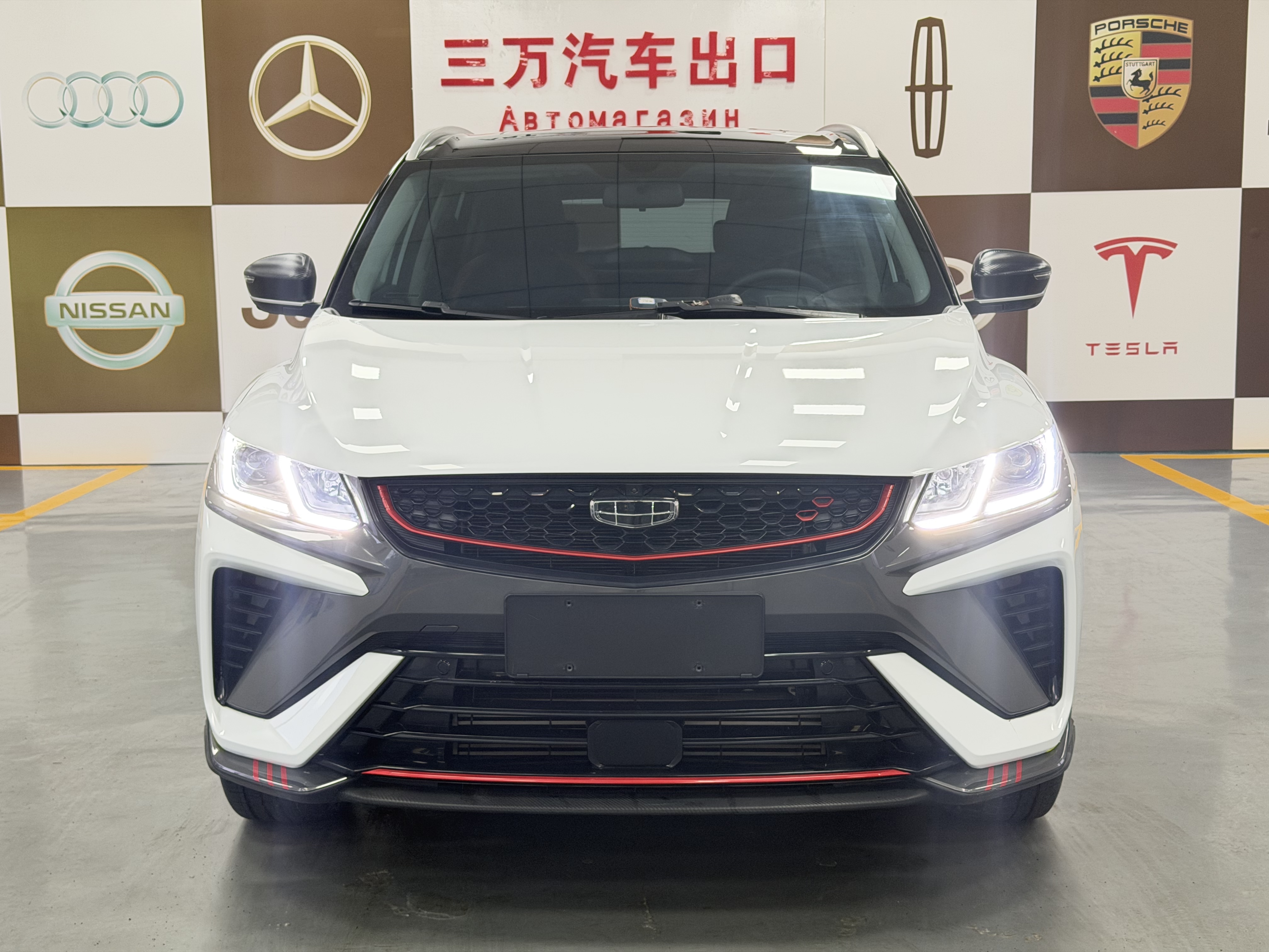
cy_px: 476
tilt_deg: -7.5
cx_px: 634
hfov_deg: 39.7
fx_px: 1760
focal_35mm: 48
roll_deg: +1.2
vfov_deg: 30.3
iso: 160
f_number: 1.78
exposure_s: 1/50
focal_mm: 6.76
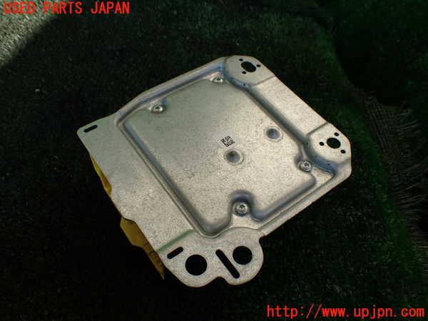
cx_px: 214
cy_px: 160
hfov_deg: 60.0
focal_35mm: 30
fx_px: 371
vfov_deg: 46.8
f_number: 3.2
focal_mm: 5.4
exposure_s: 1/320
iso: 100
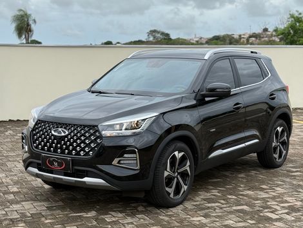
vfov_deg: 30.3
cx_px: 152
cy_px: 114
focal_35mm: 48
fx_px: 421
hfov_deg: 39.6
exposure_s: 1/2273
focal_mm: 6.76
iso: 100
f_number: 1.78
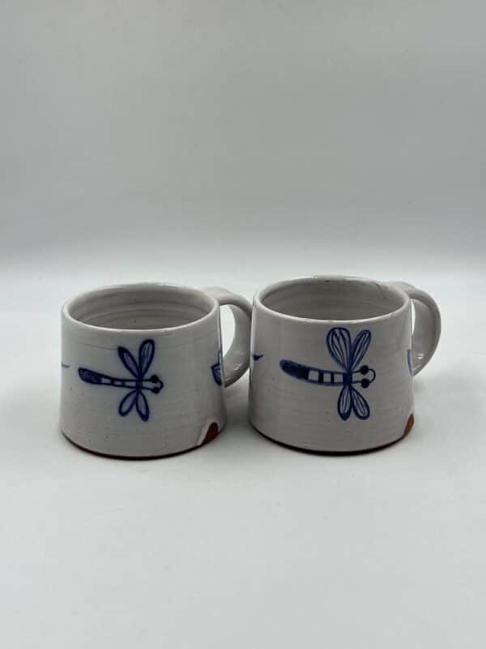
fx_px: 899
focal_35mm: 48
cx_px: 243
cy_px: 324
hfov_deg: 30.3
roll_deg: +0.0
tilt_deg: -20.5
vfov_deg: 39.7
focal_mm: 6.86
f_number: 1.78
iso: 64
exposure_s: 1/580
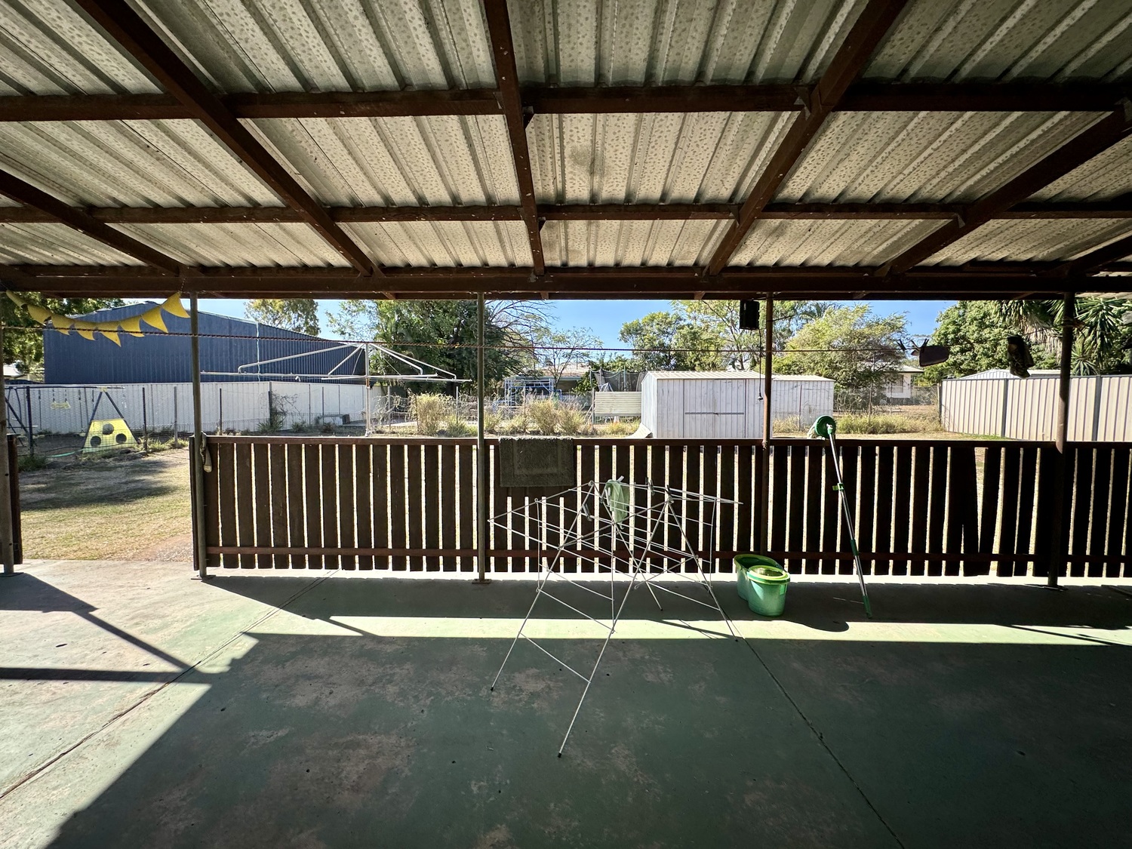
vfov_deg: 85.7
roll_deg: +0.8
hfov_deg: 102.1
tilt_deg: -6.6
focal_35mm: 14
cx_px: 566
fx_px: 458
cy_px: 424
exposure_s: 1/620
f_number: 2.2
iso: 40
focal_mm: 2.22
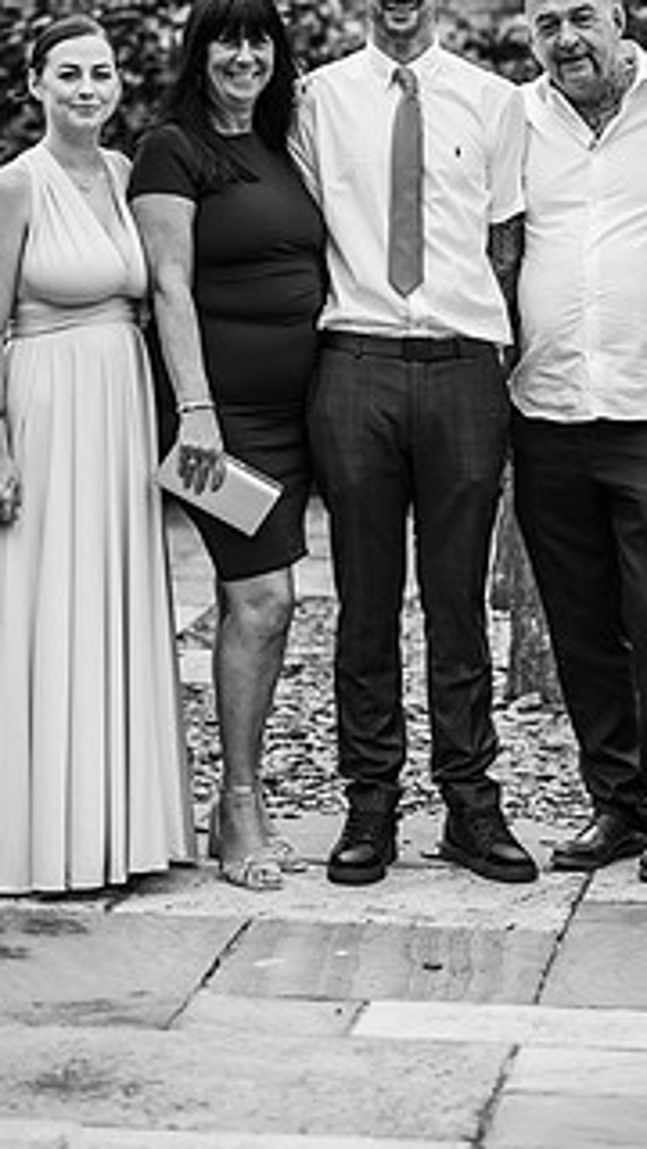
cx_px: 390
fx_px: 3812
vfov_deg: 17.1
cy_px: 485
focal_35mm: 125
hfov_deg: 9.7
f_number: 2.2
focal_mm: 85
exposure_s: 1/1250
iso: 100
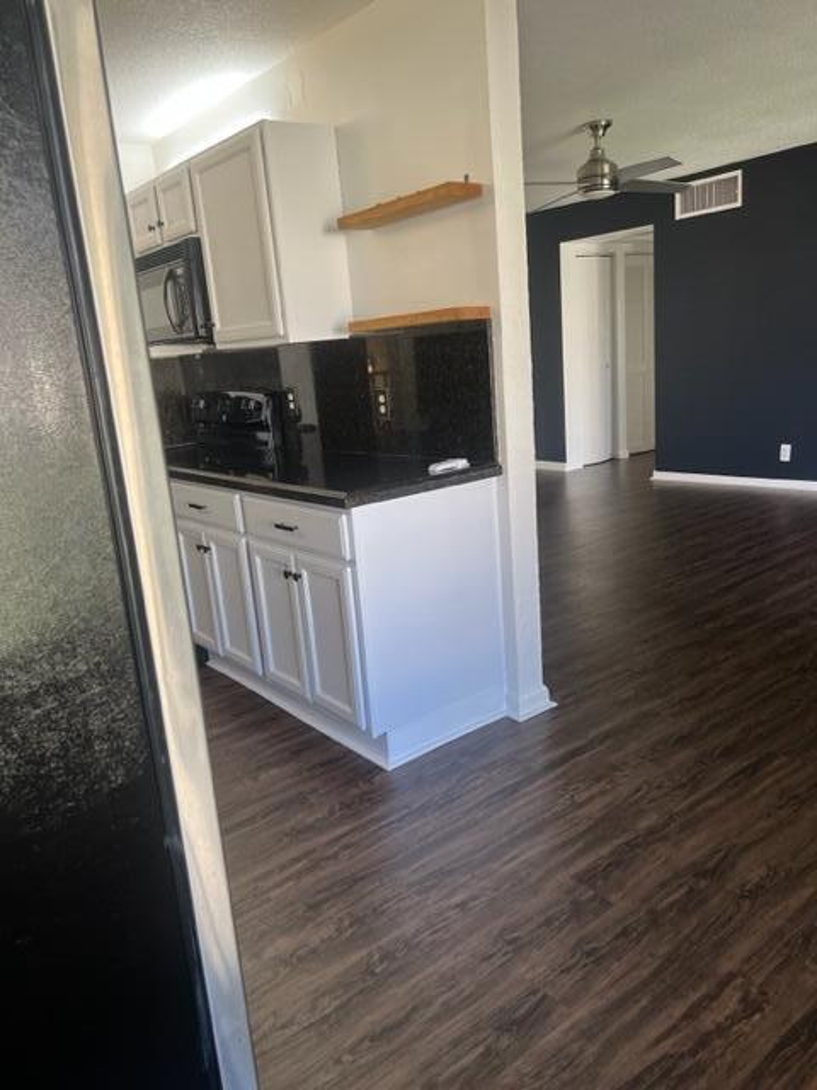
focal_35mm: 26
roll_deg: +5.1
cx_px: 408
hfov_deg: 53.1
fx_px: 818
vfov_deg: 67.3
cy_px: 545
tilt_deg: -12.2
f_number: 1.5
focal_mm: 5.7
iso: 100
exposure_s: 1/120
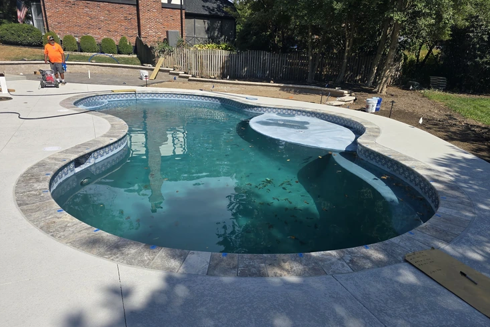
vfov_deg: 51.1
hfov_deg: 71.5
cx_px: 241
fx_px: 340
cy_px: 185
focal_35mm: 25
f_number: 1.7
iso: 12
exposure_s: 1/861
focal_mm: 6.3
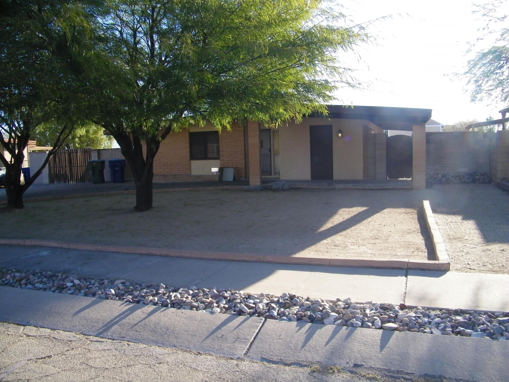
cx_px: 254
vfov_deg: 49.7
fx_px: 412
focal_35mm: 28
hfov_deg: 63.4
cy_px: 191
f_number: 7
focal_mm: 5
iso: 125
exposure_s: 1/125
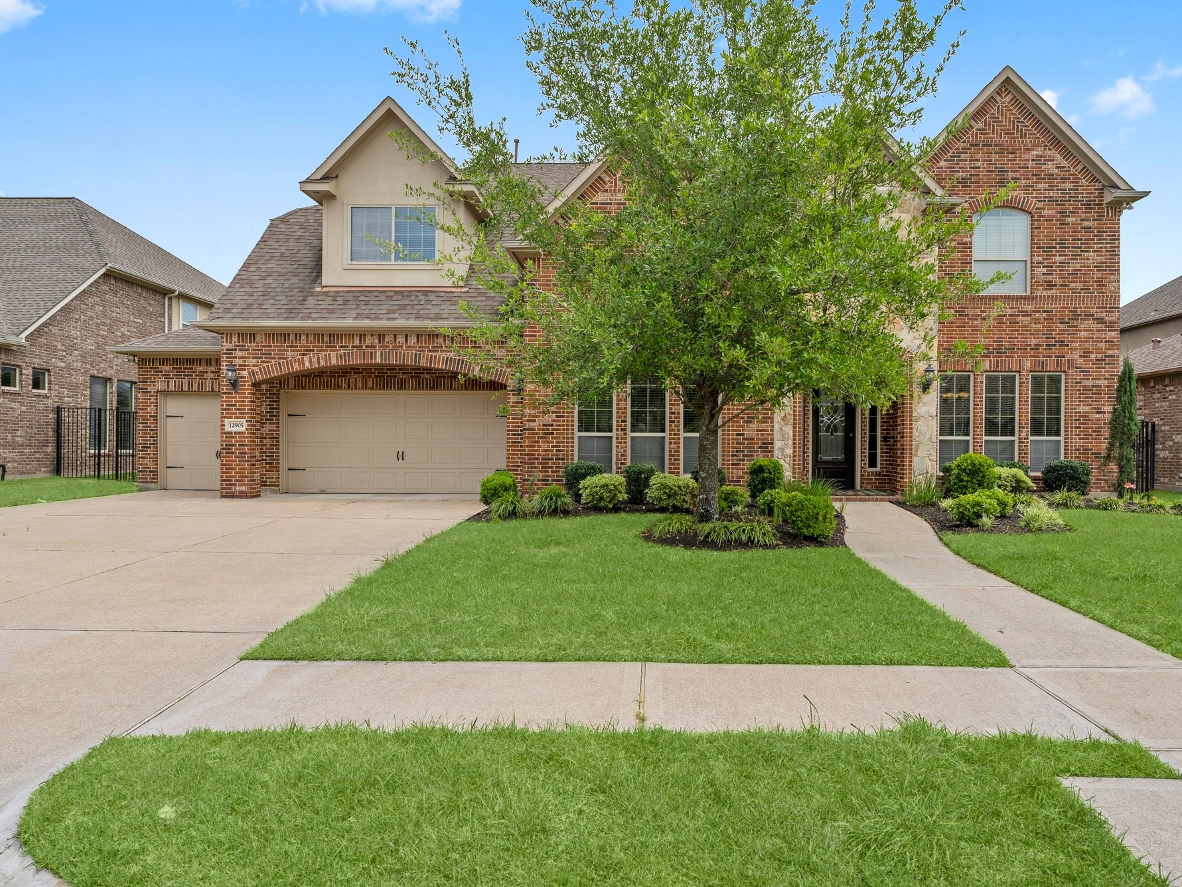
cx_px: 637
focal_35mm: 22
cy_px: 439
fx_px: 740
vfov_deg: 61.9
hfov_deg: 77.1
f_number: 11
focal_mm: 19.6
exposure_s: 1/500
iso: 640
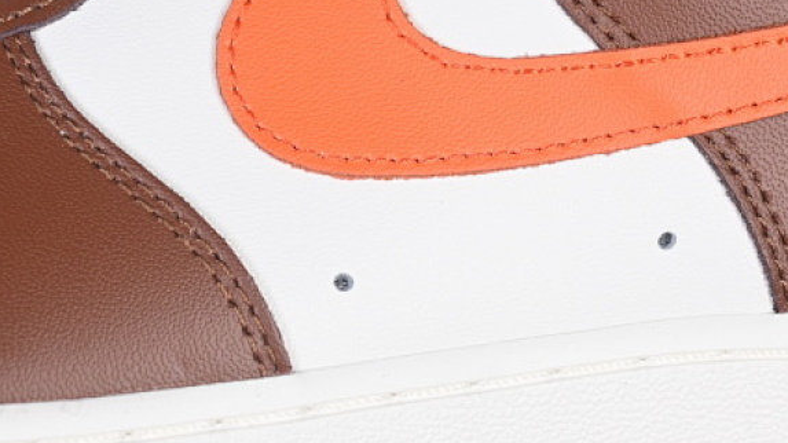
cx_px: 444
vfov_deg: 8.2
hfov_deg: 14.5
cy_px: 114
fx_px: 3092
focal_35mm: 148
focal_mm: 50
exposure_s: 1/60
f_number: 6.3
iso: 160
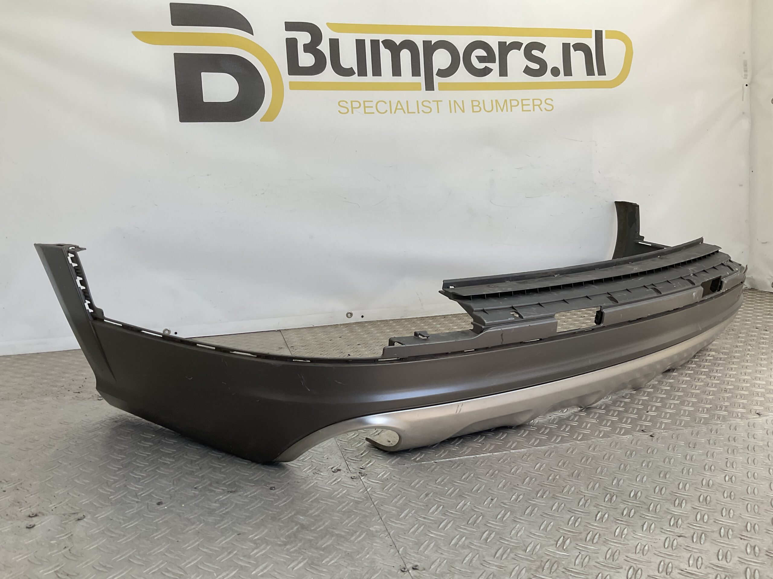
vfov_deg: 48.2
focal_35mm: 29
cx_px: 386
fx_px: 648
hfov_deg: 61.7
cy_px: 290
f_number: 1.8
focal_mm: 3
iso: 16
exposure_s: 1/222
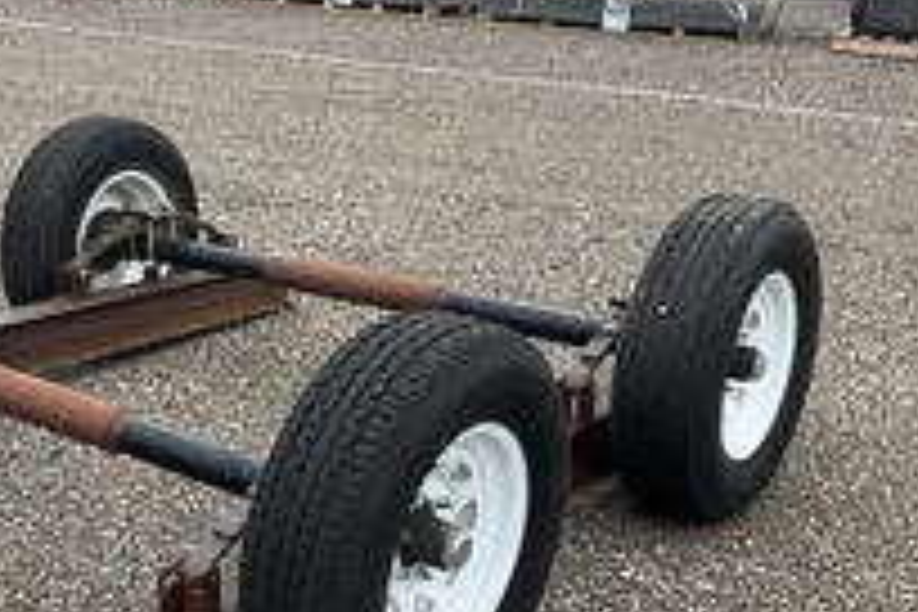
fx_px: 1504
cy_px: 396
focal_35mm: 59
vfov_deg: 22.9
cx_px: 216
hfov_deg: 33.2
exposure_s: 1/691
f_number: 1.8
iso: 25
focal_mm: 3
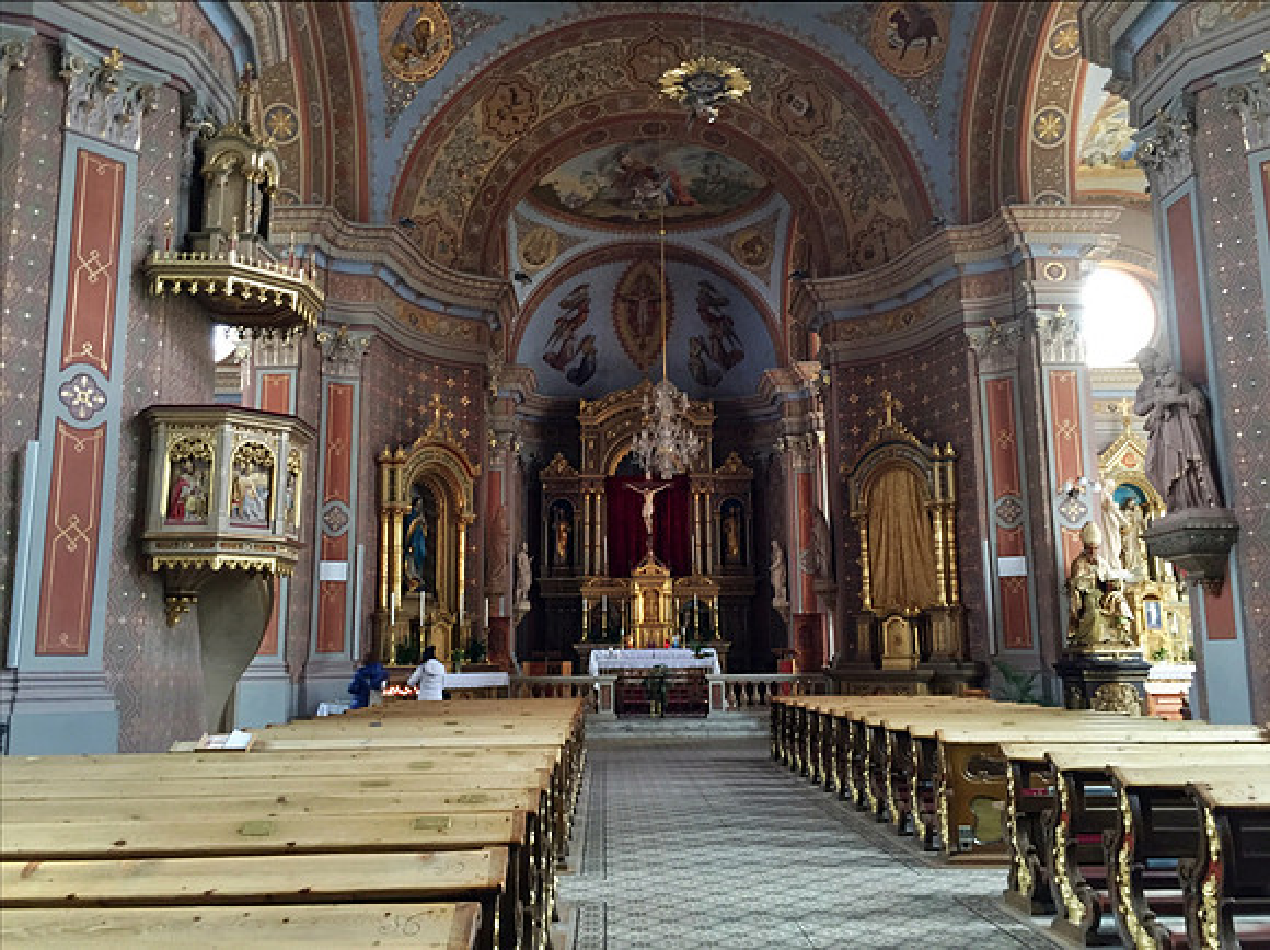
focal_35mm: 29
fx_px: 1063
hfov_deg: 61.7
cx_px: 635
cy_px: 475
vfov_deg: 48.2
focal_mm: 4.15
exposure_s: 1/30
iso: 250
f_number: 2.2
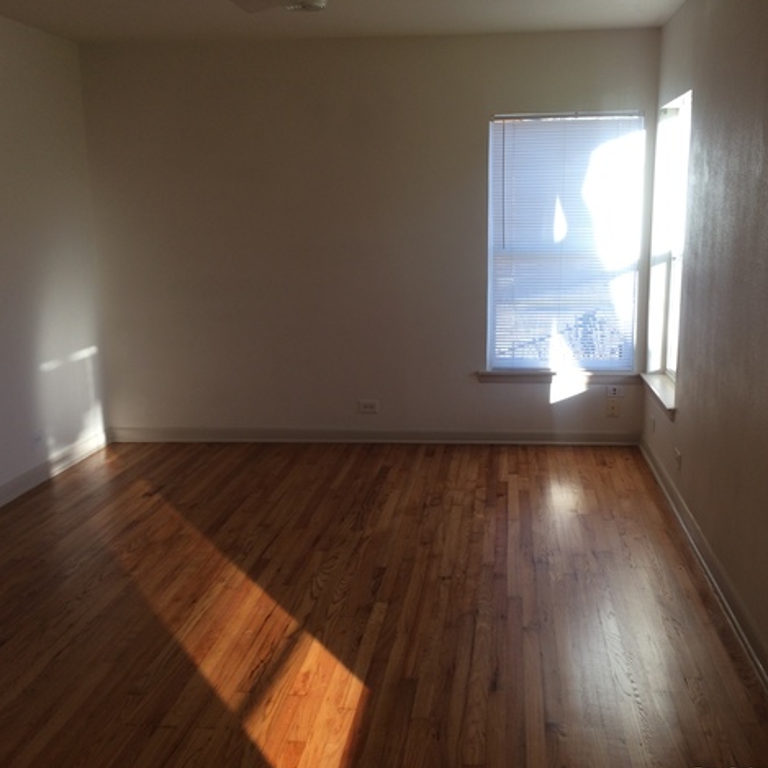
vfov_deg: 47.2
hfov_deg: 47.1
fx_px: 879
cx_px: 431
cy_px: 390
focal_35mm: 35
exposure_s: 1/120
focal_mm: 4.15
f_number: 2.2
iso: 40
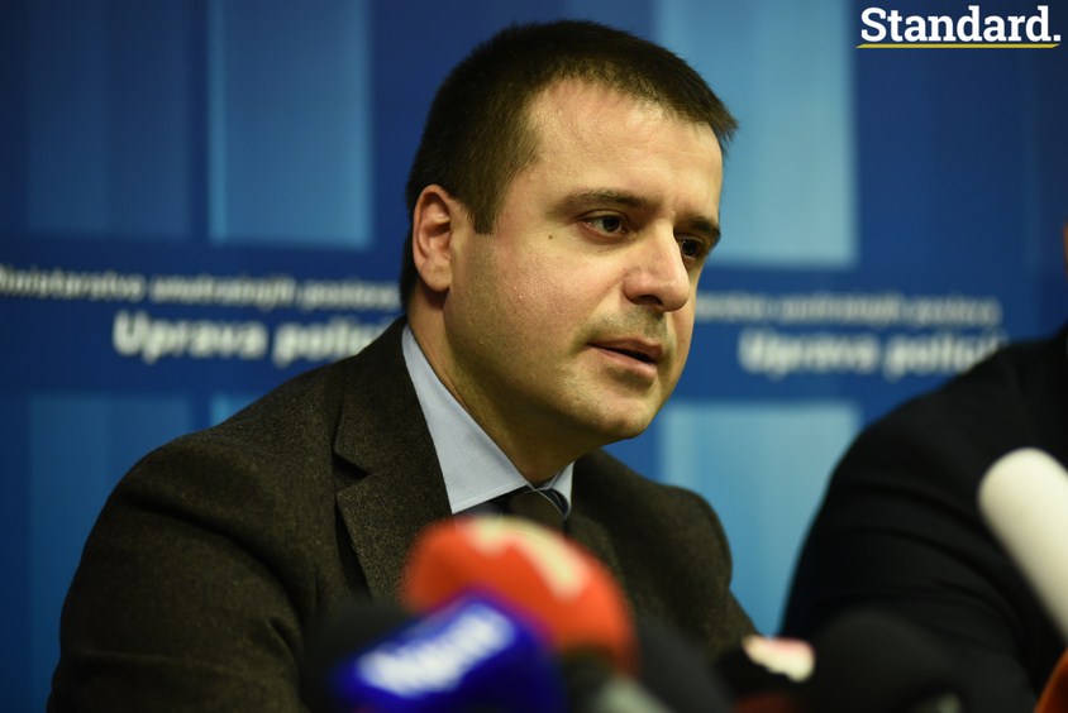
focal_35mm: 125
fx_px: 3711
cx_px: 534
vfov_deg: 11.0
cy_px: 356
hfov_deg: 16.4
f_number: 2.8
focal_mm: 125
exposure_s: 1/200
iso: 1600
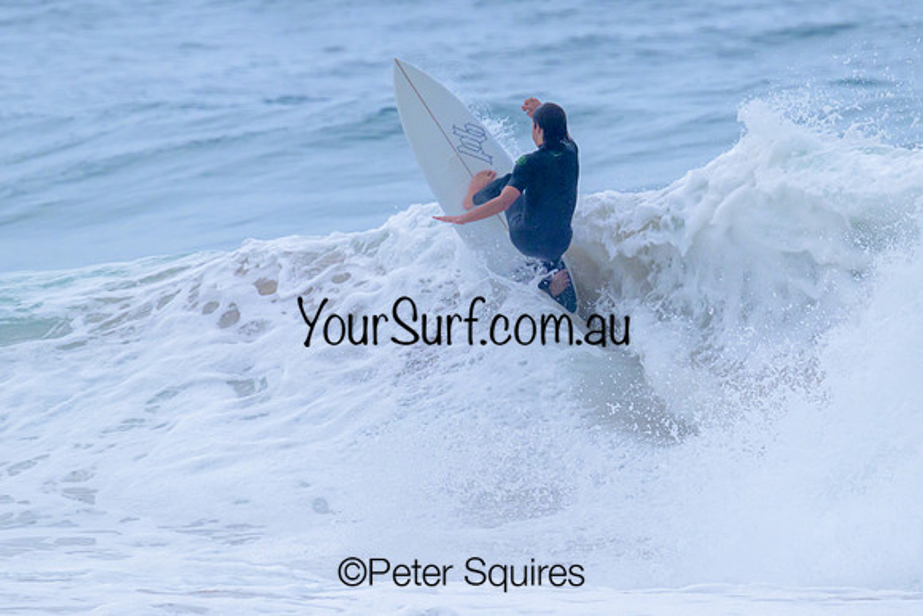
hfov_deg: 2.4
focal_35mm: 864
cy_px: 248
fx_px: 22165
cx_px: 565
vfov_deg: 1.6
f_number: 11
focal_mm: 640
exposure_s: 1/1250
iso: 900
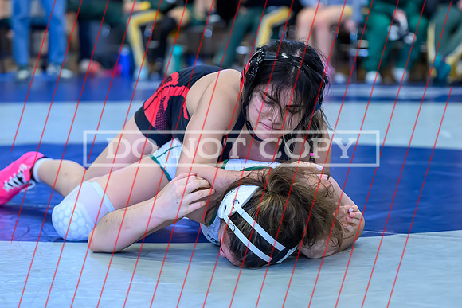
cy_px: 200
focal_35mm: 134
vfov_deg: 10.2
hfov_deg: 15.3
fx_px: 1721
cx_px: 241
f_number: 2.8
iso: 6400
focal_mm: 84
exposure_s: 1/640
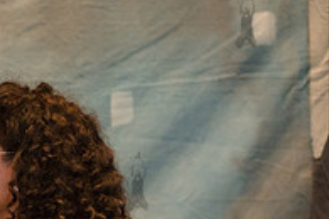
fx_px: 3390
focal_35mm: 371
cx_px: -81
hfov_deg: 5.5
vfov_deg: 3.7
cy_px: 262
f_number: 2.8
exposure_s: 1/320
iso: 2000
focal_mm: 125
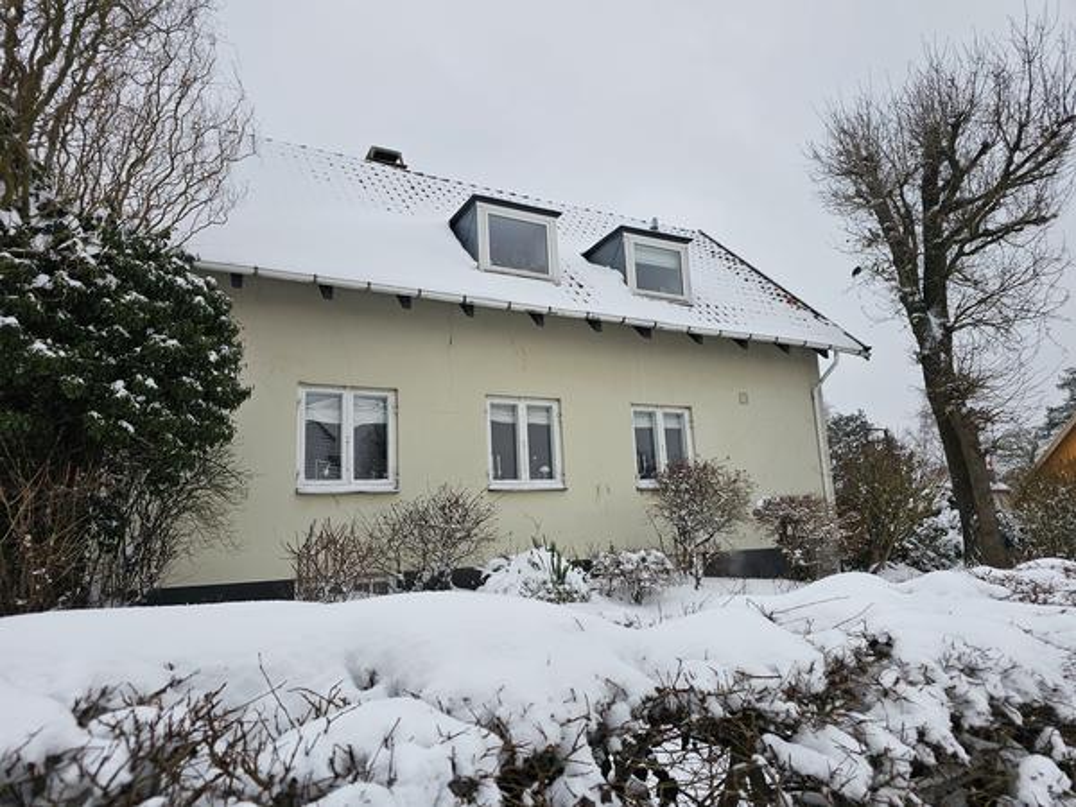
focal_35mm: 23
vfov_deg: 58.9
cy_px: 404
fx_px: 715
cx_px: 538
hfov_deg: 73.9
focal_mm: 6.3
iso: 10
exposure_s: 1/119
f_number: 1.7
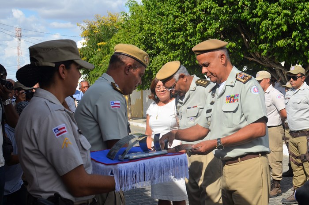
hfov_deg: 37.9
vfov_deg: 25.7
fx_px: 450
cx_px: 154
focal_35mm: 52
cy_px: 102
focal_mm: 35
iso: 100
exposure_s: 1/320
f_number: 9
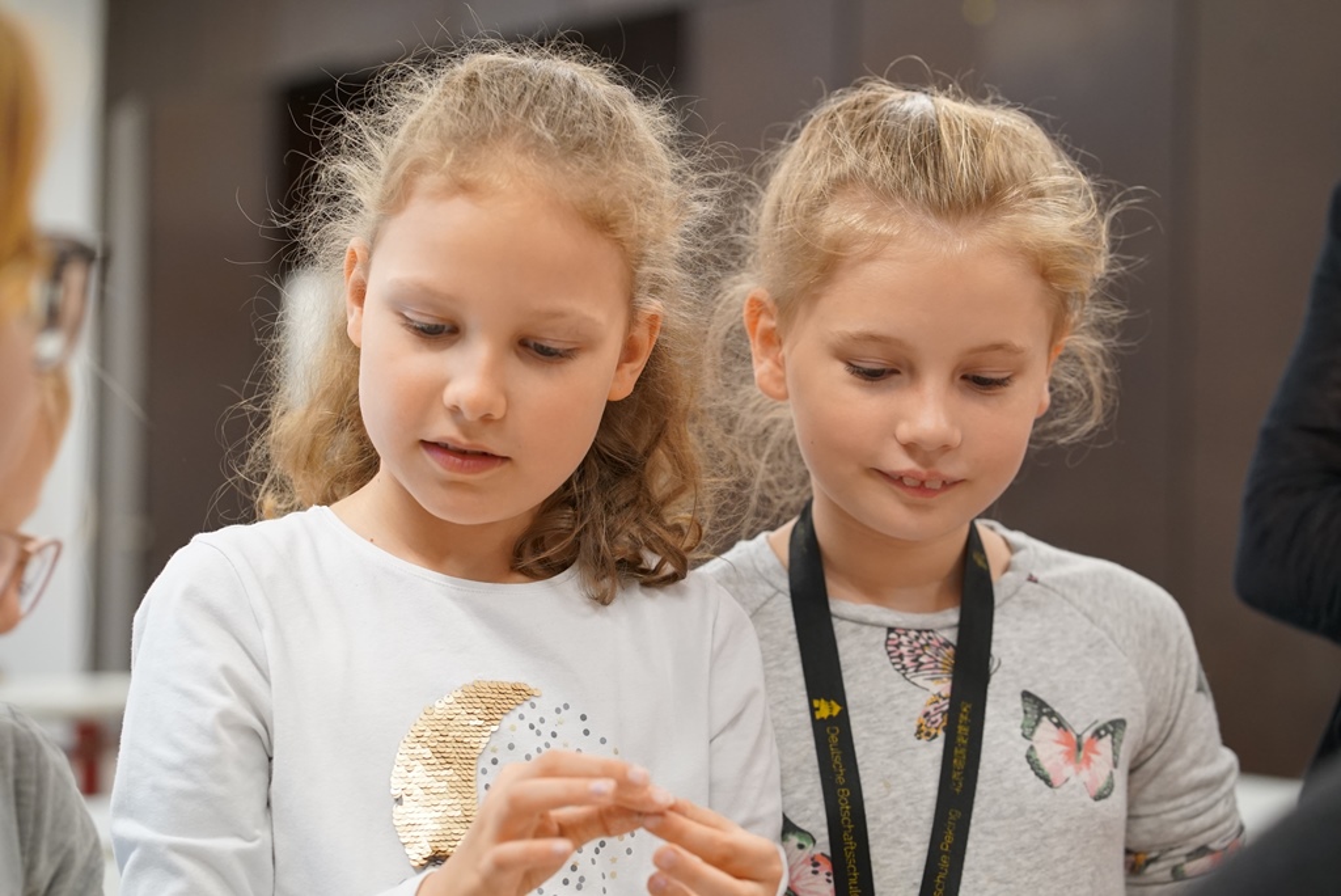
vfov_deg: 16.1
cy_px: 448
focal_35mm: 85
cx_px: 670
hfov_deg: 23.9
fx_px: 3168
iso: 3200
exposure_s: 1/160
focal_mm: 85
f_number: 4
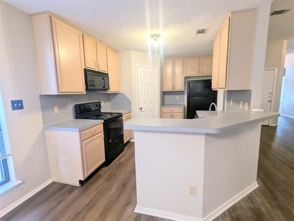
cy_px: 110
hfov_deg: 94.4
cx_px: 147
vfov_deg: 78.2
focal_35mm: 16
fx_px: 136
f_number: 2.2
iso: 234
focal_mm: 2.35
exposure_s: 1/120
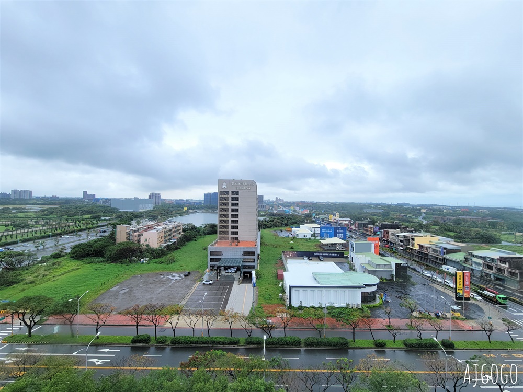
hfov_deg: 106.2
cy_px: 196
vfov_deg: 89.9
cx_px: 262
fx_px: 196
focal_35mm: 13
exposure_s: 1/343
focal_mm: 2.2
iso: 50
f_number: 2.2
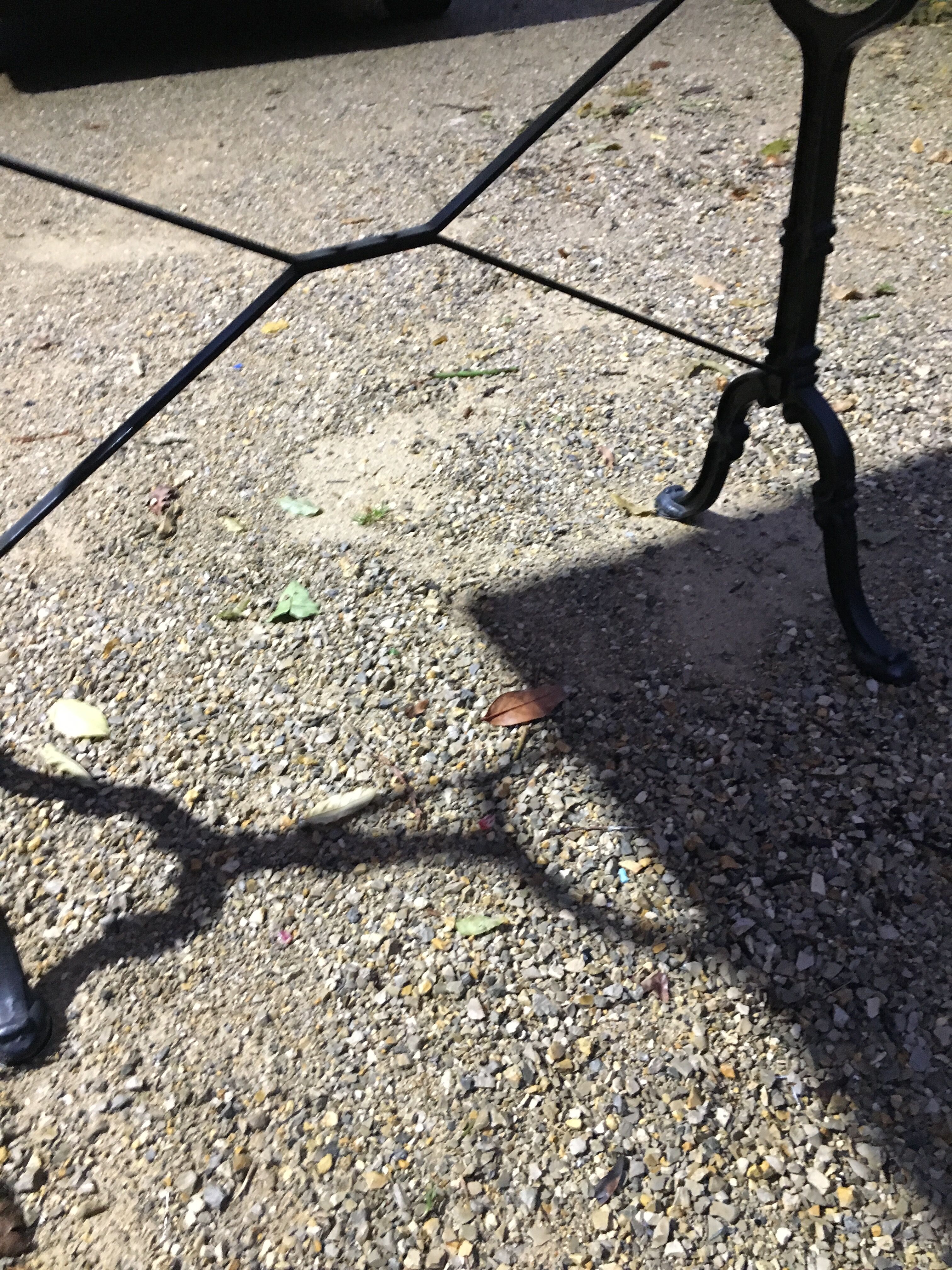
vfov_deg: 61.7
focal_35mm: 29
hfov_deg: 48.2
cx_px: 476
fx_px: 1063
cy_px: 635
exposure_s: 1/17
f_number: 2.2
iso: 400
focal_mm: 4.15
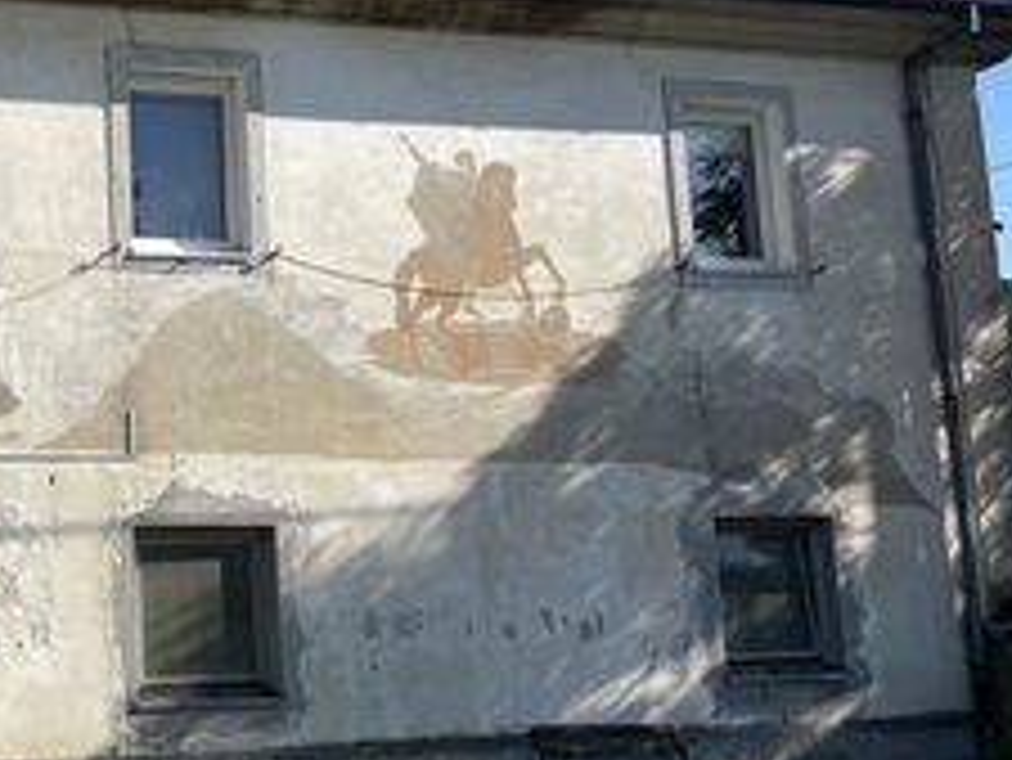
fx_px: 1521
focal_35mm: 52
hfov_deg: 34.0
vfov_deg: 27.9
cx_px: 31
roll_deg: +0.6
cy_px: 279
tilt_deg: +9.2
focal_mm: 4.2
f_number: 1.6
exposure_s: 1/4292
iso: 32
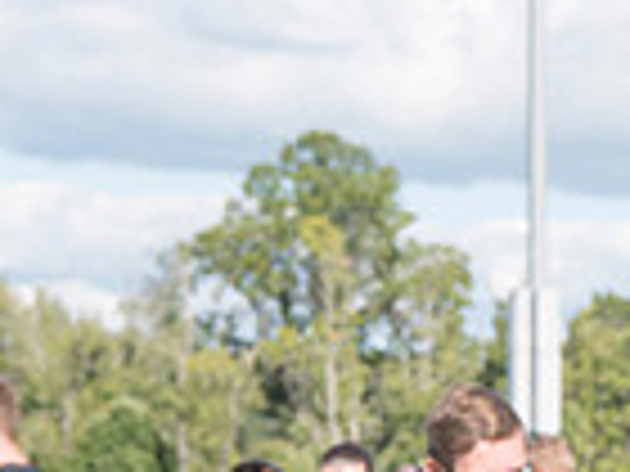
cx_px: 1202
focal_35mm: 219
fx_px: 3986
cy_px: 641
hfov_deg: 8.6
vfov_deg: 6.7
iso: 400
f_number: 8
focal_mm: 55
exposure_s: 1/640
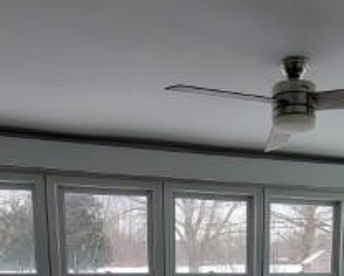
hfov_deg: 45.4
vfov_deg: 32.9
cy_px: 312
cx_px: 251
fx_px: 398
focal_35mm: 39
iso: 50
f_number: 2.2
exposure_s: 1/132
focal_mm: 2.2
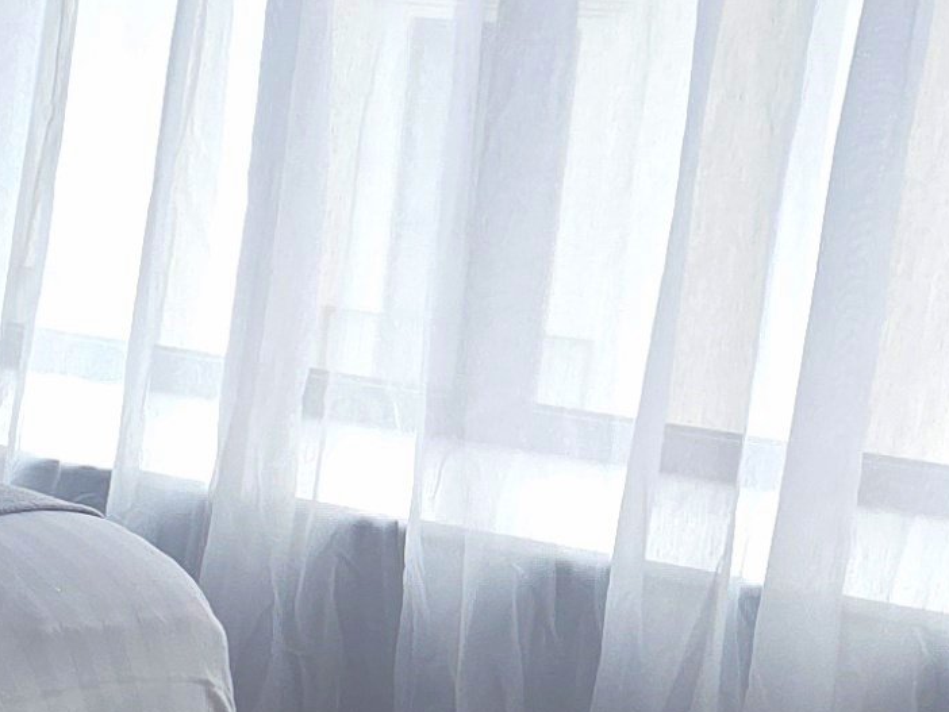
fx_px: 3593
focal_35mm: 131
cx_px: -1284
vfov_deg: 11.3
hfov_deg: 12.2
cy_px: 508
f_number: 1.8
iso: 50
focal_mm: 5.4
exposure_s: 1/50.3
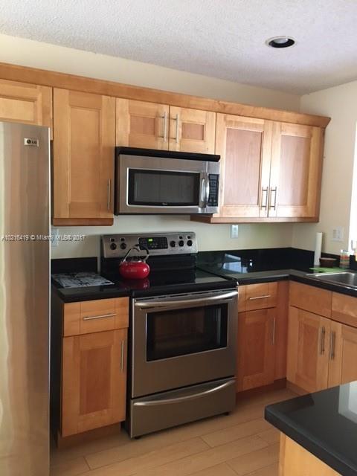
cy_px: 238
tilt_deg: -4.3
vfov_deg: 61.7
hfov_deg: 48.2
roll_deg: -1.4
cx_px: 178
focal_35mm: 29
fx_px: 399
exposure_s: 1/8
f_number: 2.2
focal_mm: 4.15
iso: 100
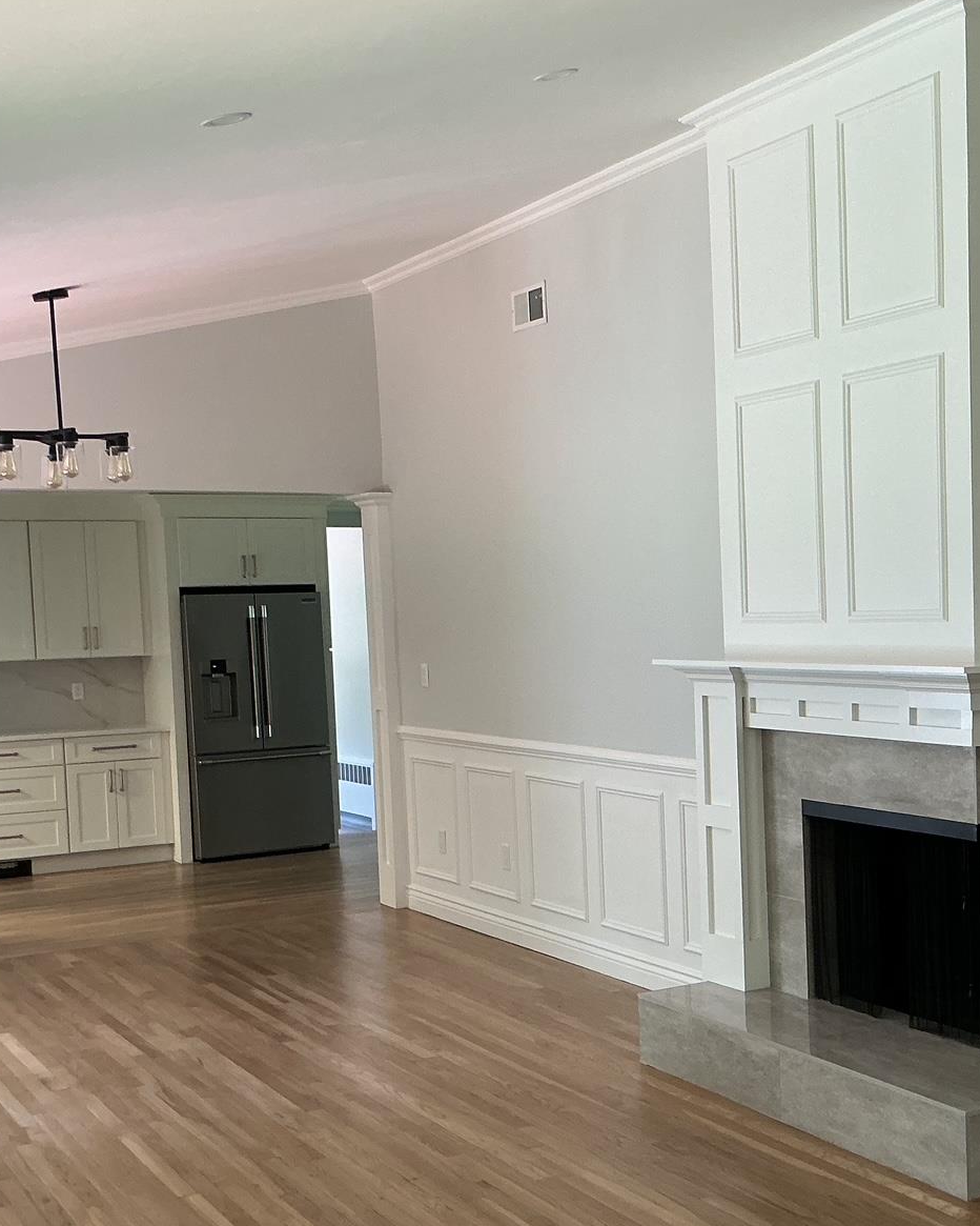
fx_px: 1777
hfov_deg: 30.1
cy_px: 733
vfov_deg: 37.9
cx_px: 776
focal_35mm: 49
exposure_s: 1/60
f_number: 1.8
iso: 64
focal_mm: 3
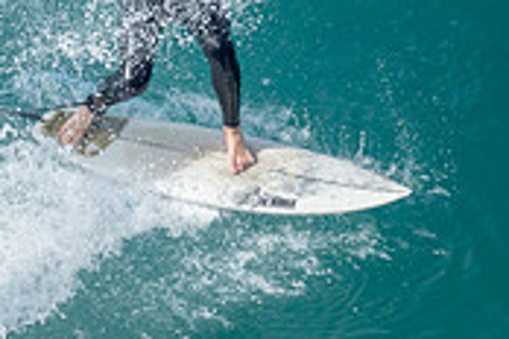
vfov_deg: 0.5
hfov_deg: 0.8
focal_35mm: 2672
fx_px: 37776
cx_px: 123
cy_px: 48
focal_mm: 800
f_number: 6.3
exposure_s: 1/2500
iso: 560
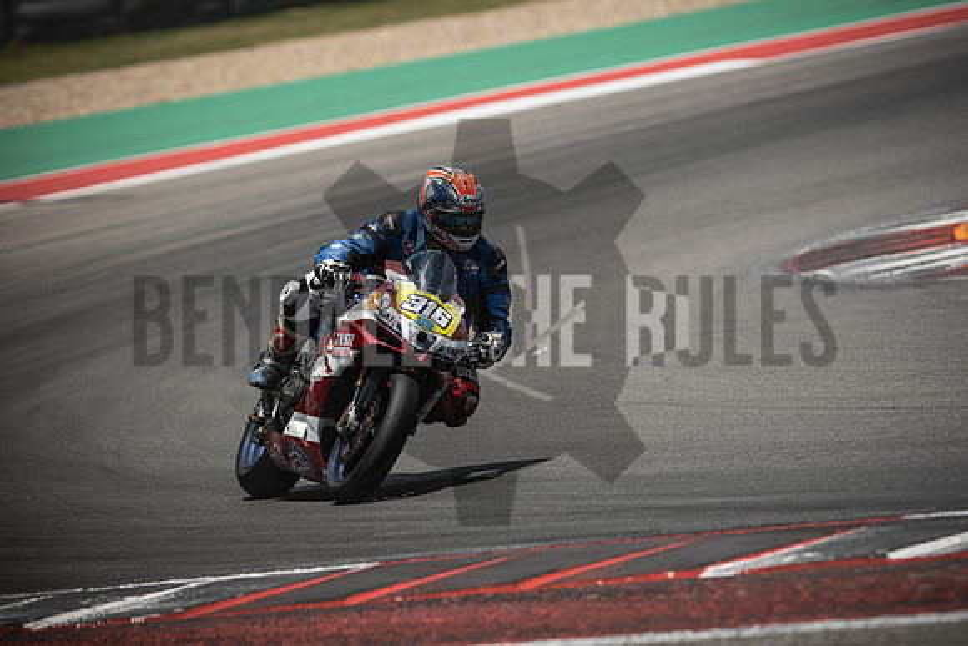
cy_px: 323
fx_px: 8068
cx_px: 484
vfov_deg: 4.6
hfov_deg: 6.9
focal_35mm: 300
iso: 125
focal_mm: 200
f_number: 2.8
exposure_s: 1/2000
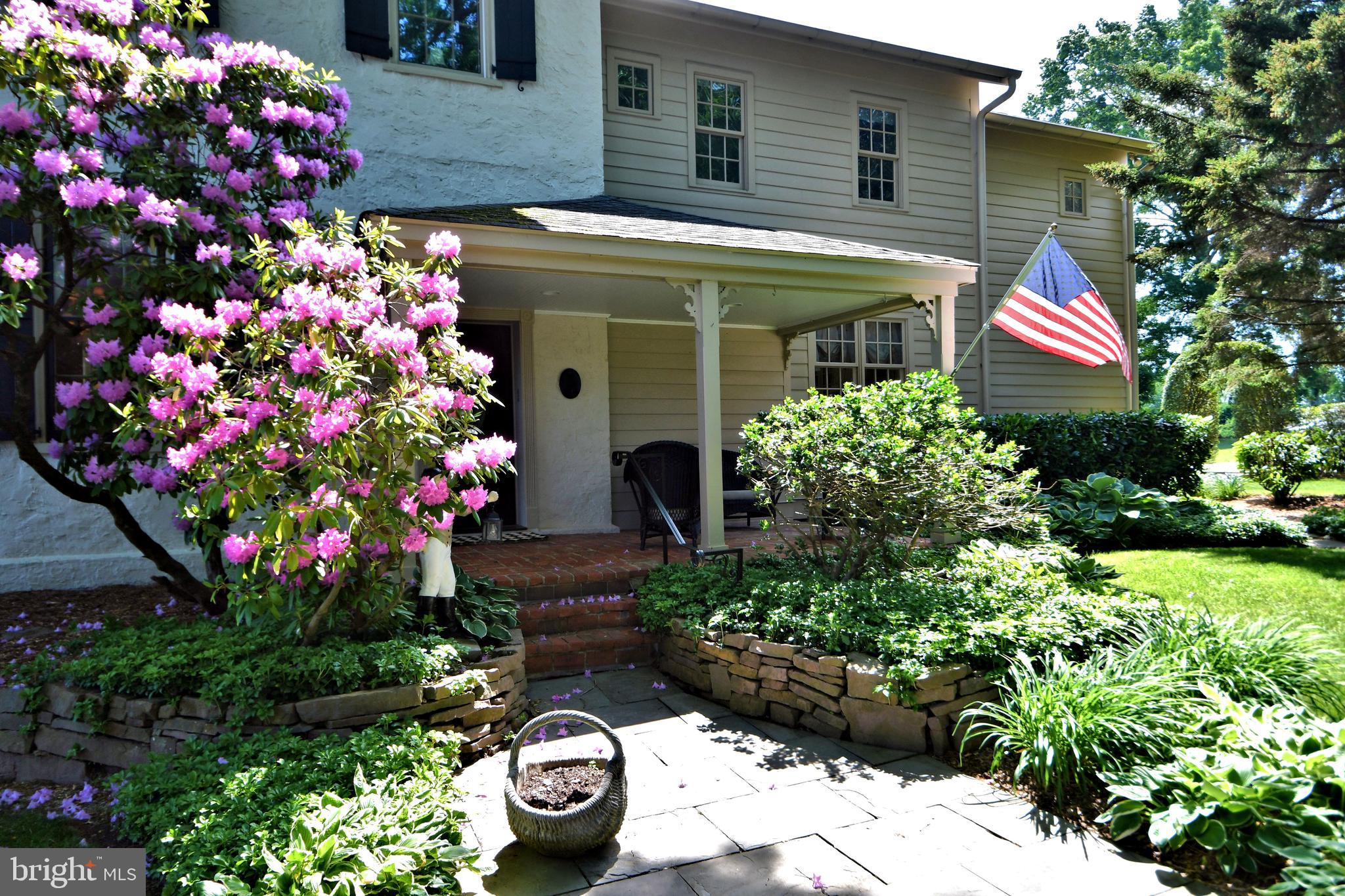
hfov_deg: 73.7
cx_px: 672
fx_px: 897
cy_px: 448
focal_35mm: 24
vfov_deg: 53.1
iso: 250
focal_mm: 16
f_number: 5
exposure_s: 1/250
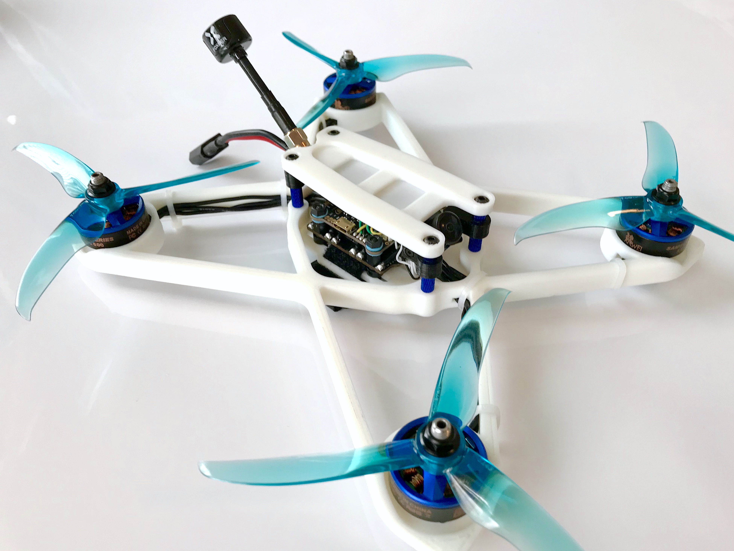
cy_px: 275
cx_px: 380
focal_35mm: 29
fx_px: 615
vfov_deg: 48.2
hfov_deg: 61.6
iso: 32
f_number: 1.8
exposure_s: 1/100
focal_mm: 3.99
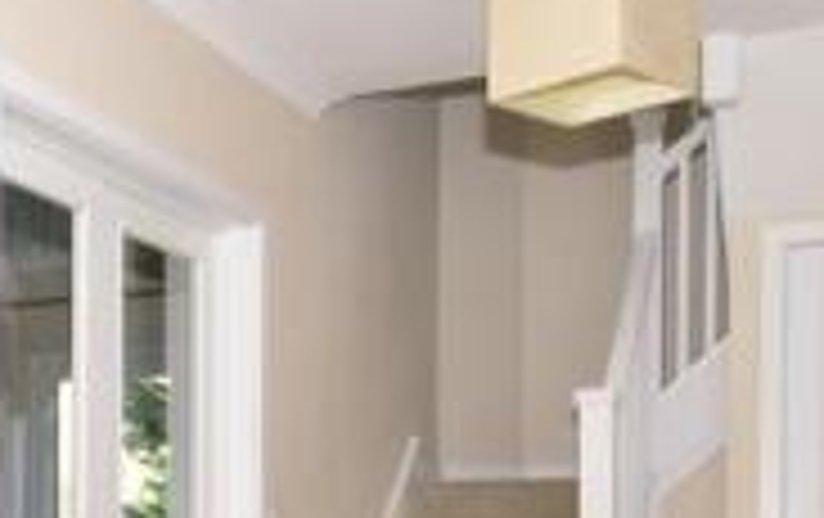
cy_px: 592
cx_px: -149
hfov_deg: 28.5
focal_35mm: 63
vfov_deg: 19.7
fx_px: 1415
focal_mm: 11.5
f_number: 8
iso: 500
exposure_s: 1/60
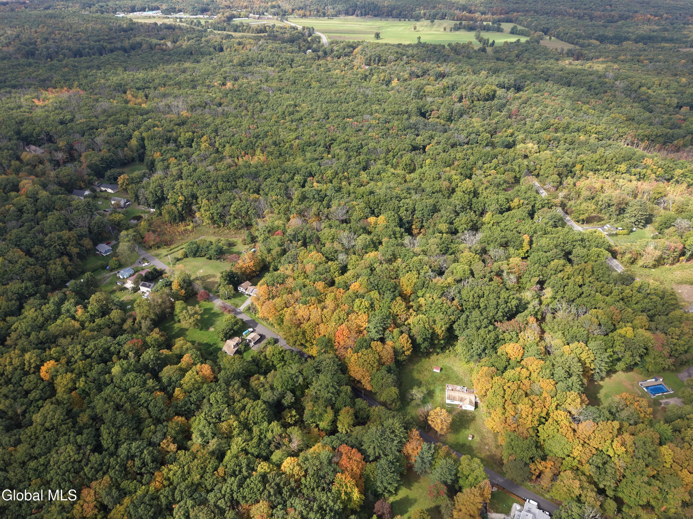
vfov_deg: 56.8
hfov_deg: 71.6
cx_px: 346
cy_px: 260
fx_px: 480
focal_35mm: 24
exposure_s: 1/1250
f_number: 1.8
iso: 100
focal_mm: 8.67
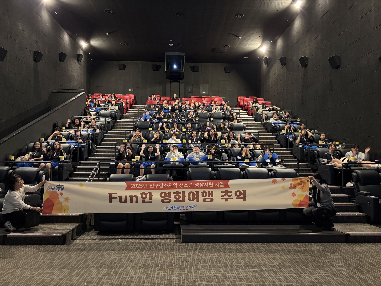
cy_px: 143
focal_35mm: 26
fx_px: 286
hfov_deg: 67.3
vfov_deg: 53.1
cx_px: 190
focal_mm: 5.96
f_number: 1.6
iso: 800
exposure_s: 1/30
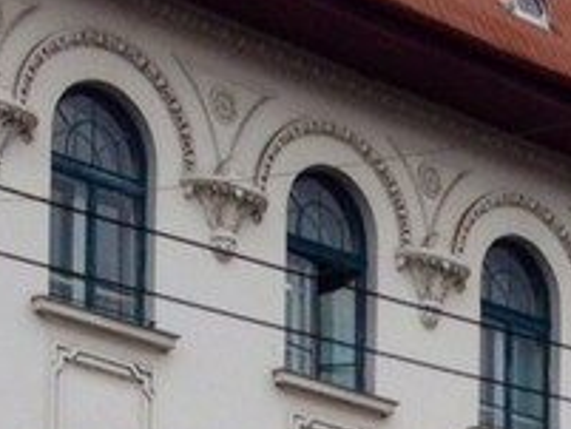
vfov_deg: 8.2
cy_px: 804
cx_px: 571
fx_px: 2872
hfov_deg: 11.2
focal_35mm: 174
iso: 50
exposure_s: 1/1381
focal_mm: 4.28
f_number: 2.4
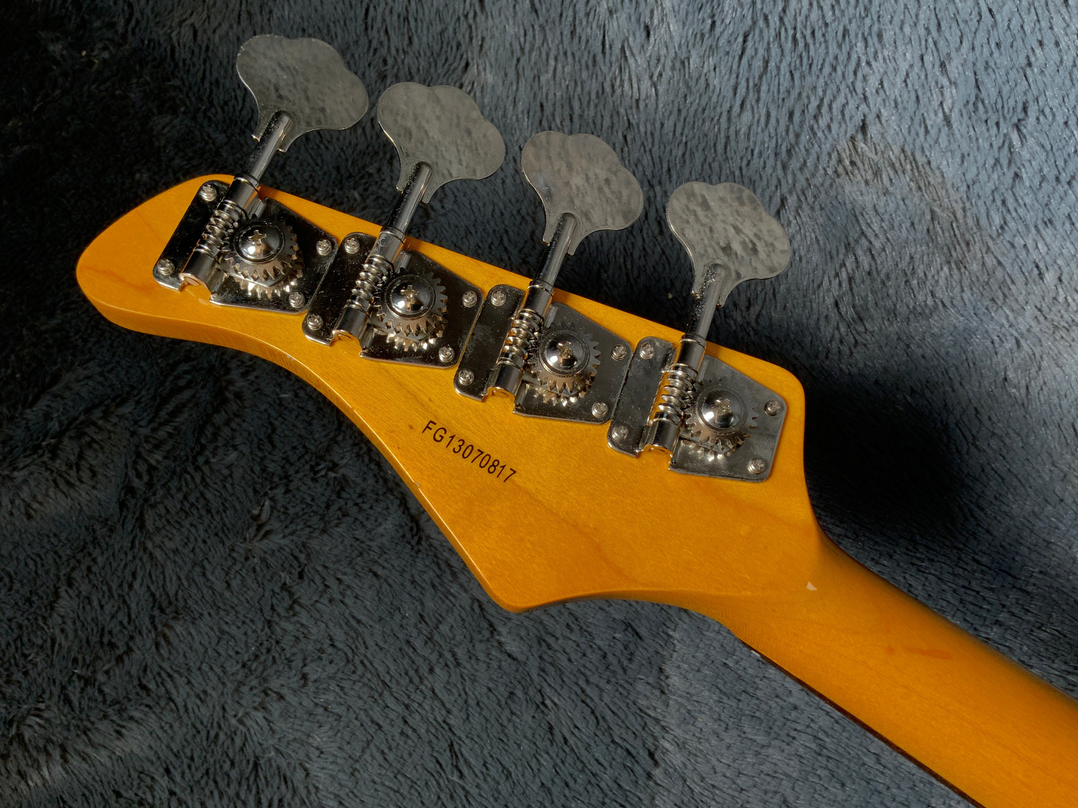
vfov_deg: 45.4
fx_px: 965
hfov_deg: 58.3
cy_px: 377
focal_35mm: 31
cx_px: 523
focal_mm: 3
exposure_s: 1/104
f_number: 1.8
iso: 32
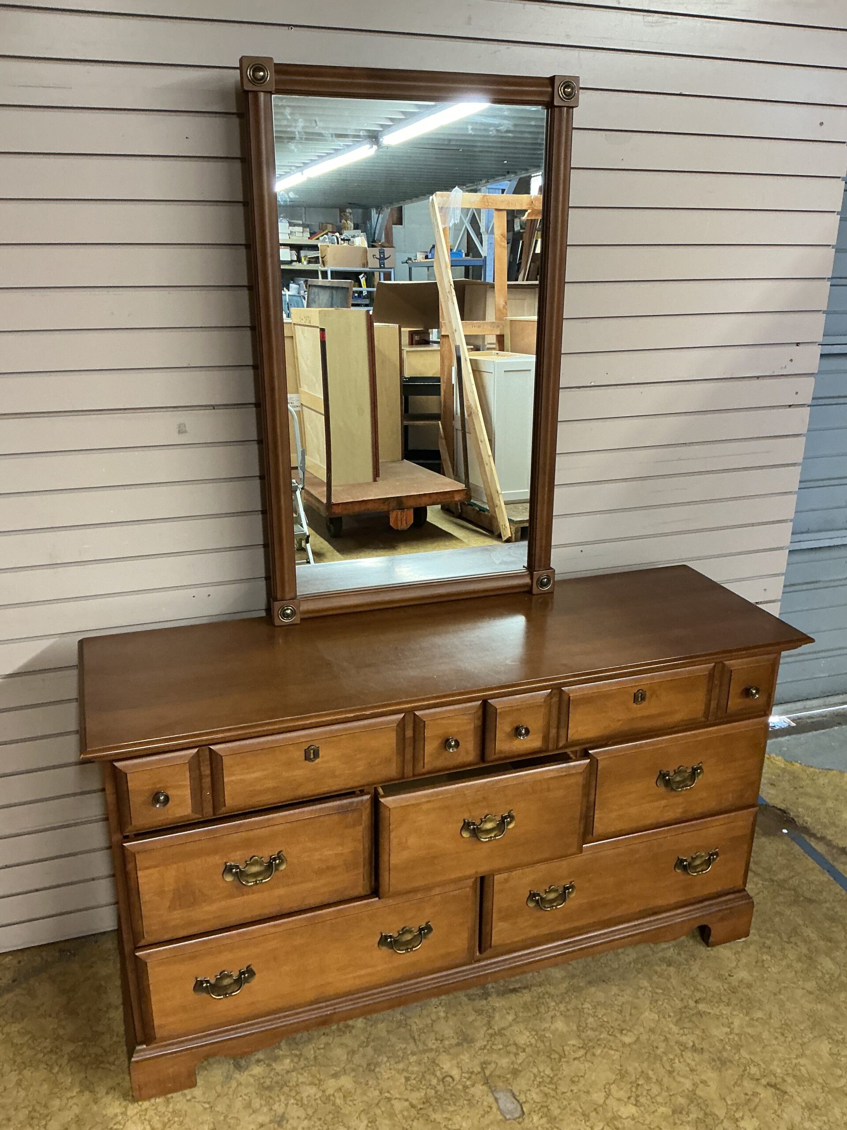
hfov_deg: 48.2
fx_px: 946
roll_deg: +0.0
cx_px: 424
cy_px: 565
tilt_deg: -20.8
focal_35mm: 29
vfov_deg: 61.7
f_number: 1.8
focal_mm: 3
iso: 160
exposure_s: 1/60
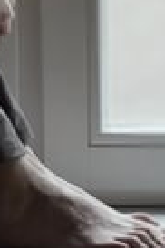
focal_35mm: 397
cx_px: -60
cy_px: -19
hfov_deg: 3.4
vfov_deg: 5.2
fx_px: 2736
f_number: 1.8
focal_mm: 50
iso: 200
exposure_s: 1/800
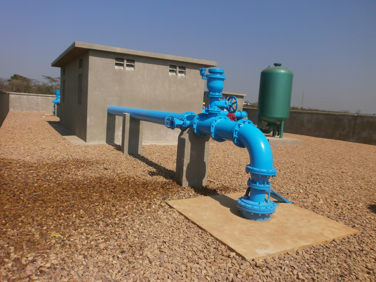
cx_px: 188
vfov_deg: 51.4
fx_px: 293
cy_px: 141
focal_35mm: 27
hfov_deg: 65.3
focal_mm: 4.8
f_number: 10
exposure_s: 1/250
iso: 100
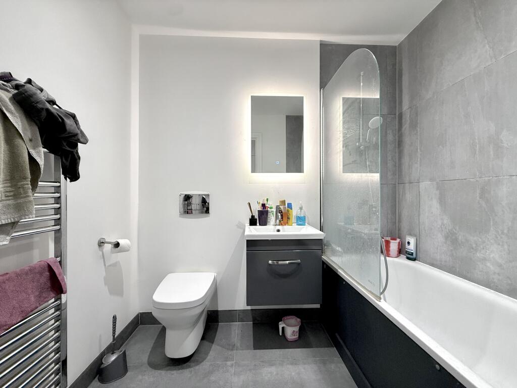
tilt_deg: +0.0
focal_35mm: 14
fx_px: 209
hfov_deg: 102.1
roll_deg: -0.2
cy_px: 194
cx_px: 258
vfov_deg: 85.7
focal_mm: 2.22
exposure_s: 1/100
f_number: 2.2
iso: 250
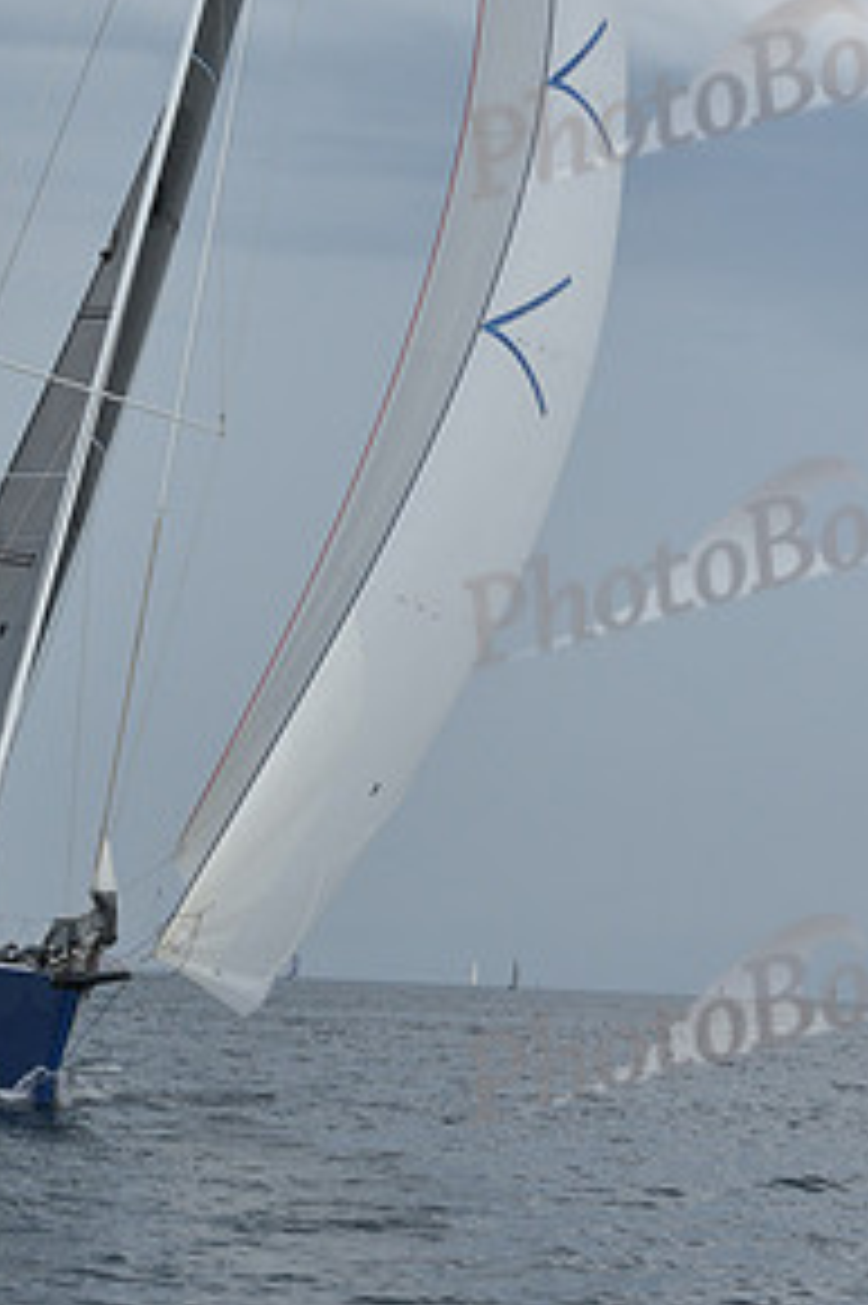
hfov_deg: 9.8
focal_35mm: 140
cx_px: 232
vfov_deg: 14.6
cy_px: 382
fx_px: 5069
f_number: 5.6
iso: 250
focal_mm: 70
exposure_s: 1/800
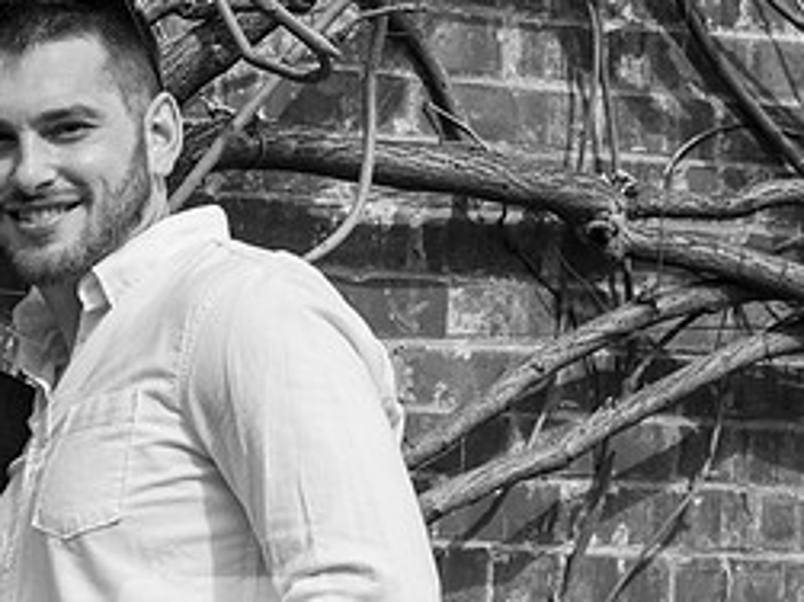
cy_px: 487
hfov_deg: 8.1
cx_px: 14
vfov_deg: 6.1
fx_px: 5641
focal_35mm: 243
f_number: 5
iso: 160
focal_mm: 86
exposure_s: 1/800
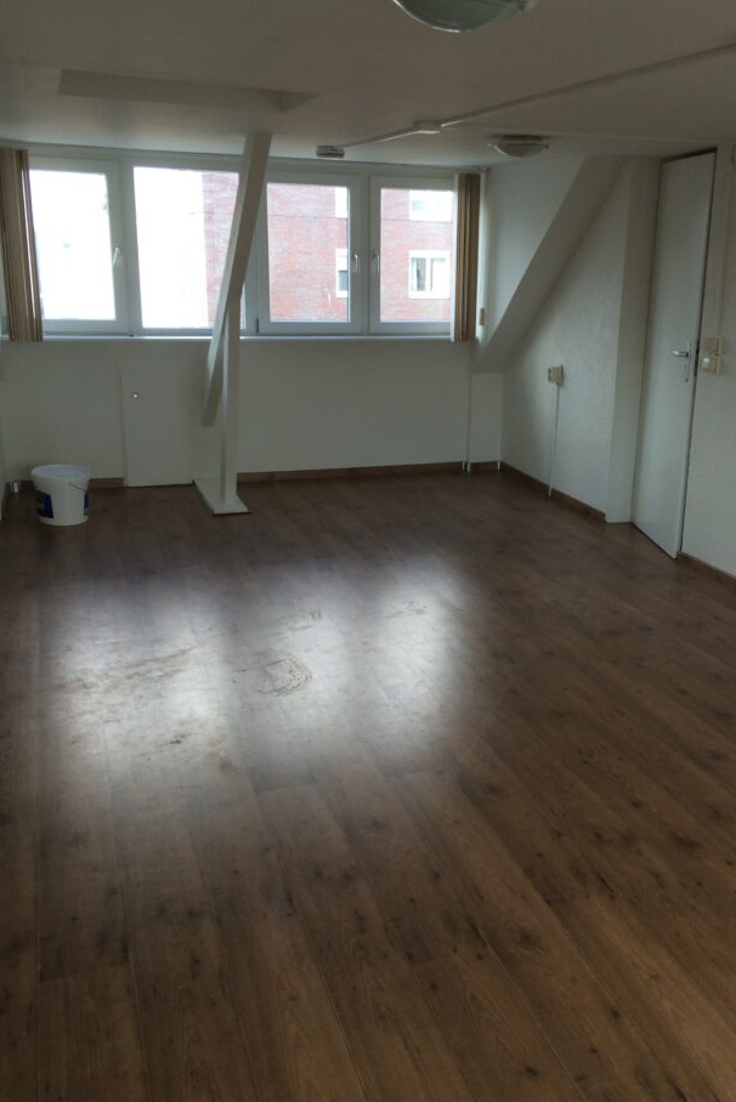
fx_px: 1042
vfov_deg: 55.8
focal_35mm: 34
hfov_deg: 38.7
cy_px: 521
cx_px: 443
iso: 40
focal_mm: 4.15
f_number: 2.2
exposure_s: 1/100
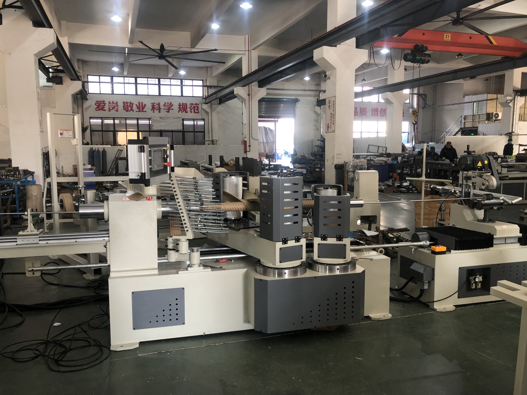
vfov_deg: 49.7
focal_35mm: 28
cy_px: 198
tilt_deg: -8.4
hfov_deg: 63.4
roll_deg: +1.0
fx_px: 426
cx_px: 264
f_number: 1.8
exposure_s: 1/20
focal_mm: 4
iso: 40
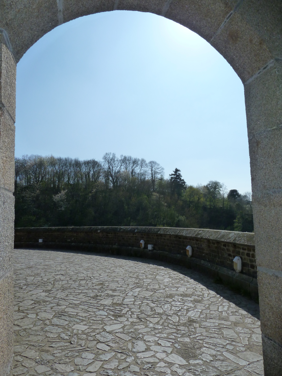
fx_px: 272
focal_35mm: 25
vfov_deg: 69.4
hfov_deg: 54.9
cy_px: 188
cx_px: 141
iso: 125
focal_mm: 4.1
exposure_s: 1/800
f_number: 5.6
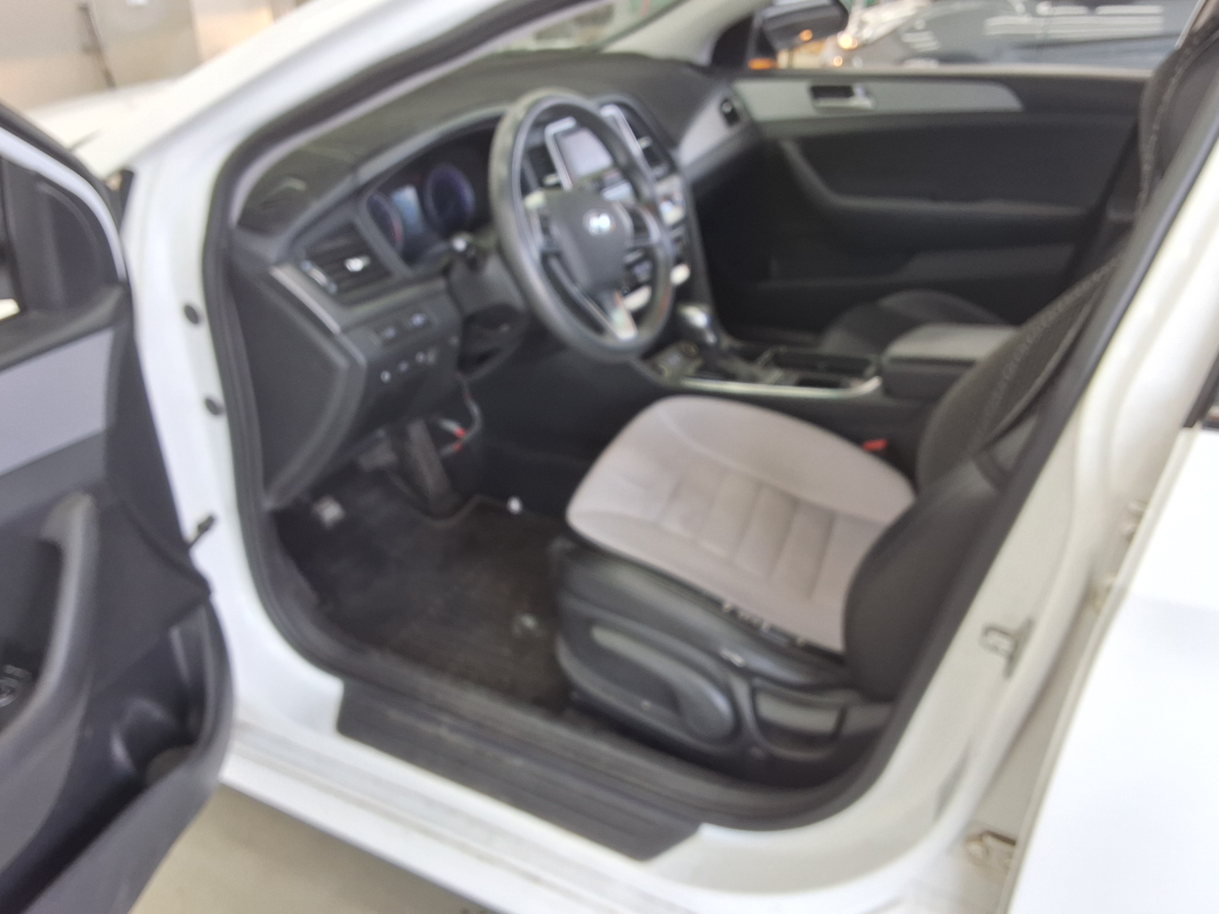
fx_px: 986
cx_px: 610
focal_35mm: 28
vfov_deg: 49.7
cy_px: 457
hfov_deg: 63.4
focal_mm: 2.91
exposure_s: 1/60
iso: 32
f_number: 1.9
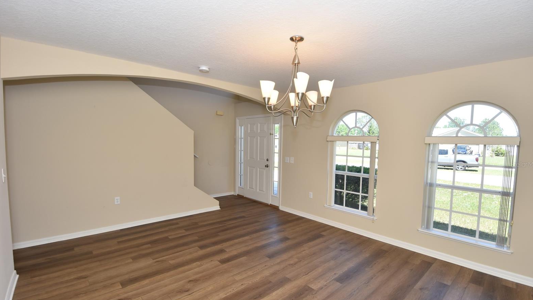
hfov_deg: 99.4
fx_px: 226
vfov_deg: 67.0
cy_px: 164
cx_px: 269
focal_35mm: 16
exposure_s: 1/125
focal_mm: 10
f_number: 5.6
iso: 200
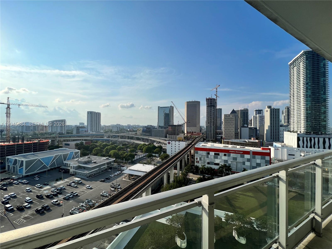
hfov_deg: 106.2
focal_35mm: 13
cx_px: 166
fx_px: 125
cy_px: 124
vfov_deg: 89.9
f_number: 1.8
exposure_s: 1/2732
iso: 32
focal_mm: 1.57
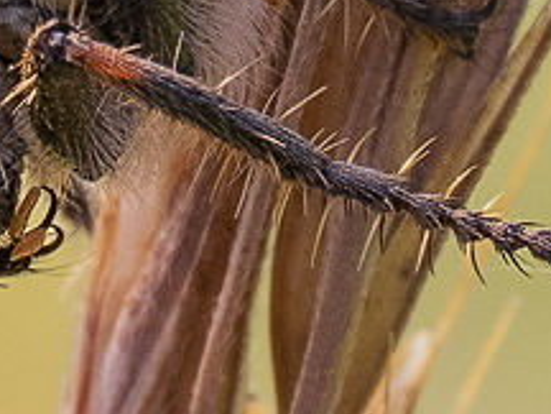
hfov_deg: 1.0
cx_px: 18
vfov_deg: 0.7
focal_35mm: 2002
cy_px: -215
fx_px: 31867
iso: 3200
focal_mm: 180
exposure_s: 1/160
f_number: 20
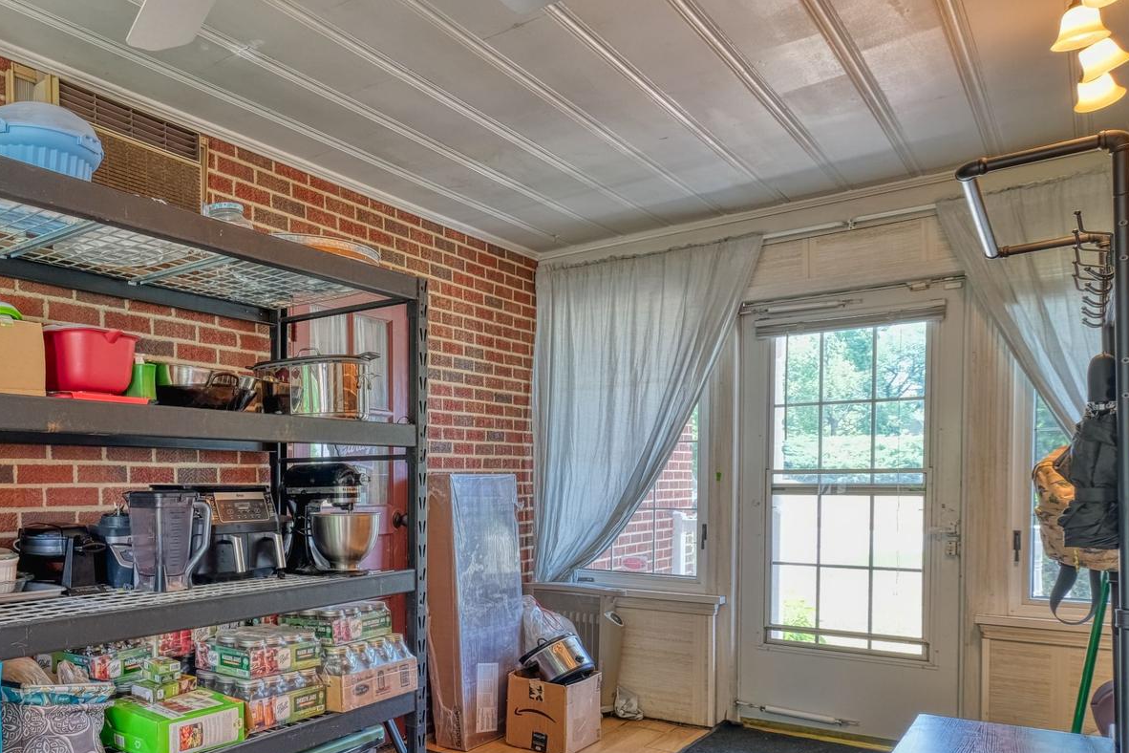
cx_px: 162
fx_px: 815
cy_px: 514
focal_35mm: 26
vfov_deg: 48.6
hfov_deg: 61.1
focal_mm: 10
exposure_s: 1/6
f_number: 8
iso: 400
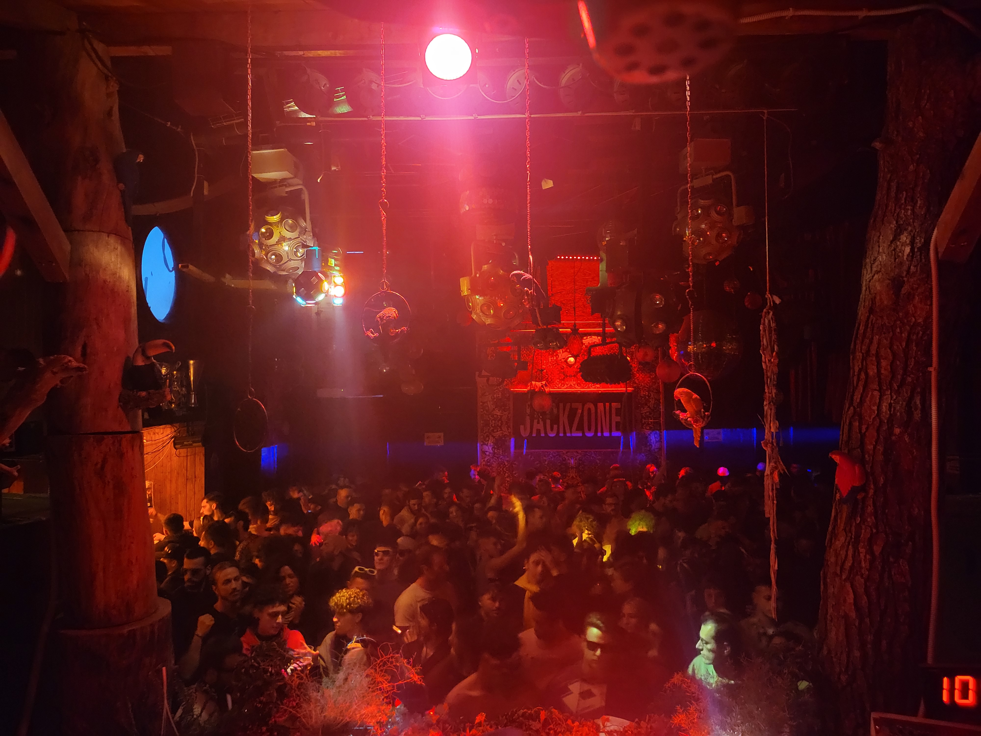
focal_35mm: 24
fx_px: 680
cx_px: 490
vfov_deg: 56.8
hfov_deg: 71.6
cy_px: 368
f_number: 1.8
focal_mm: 5
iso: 800
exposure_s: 1/25
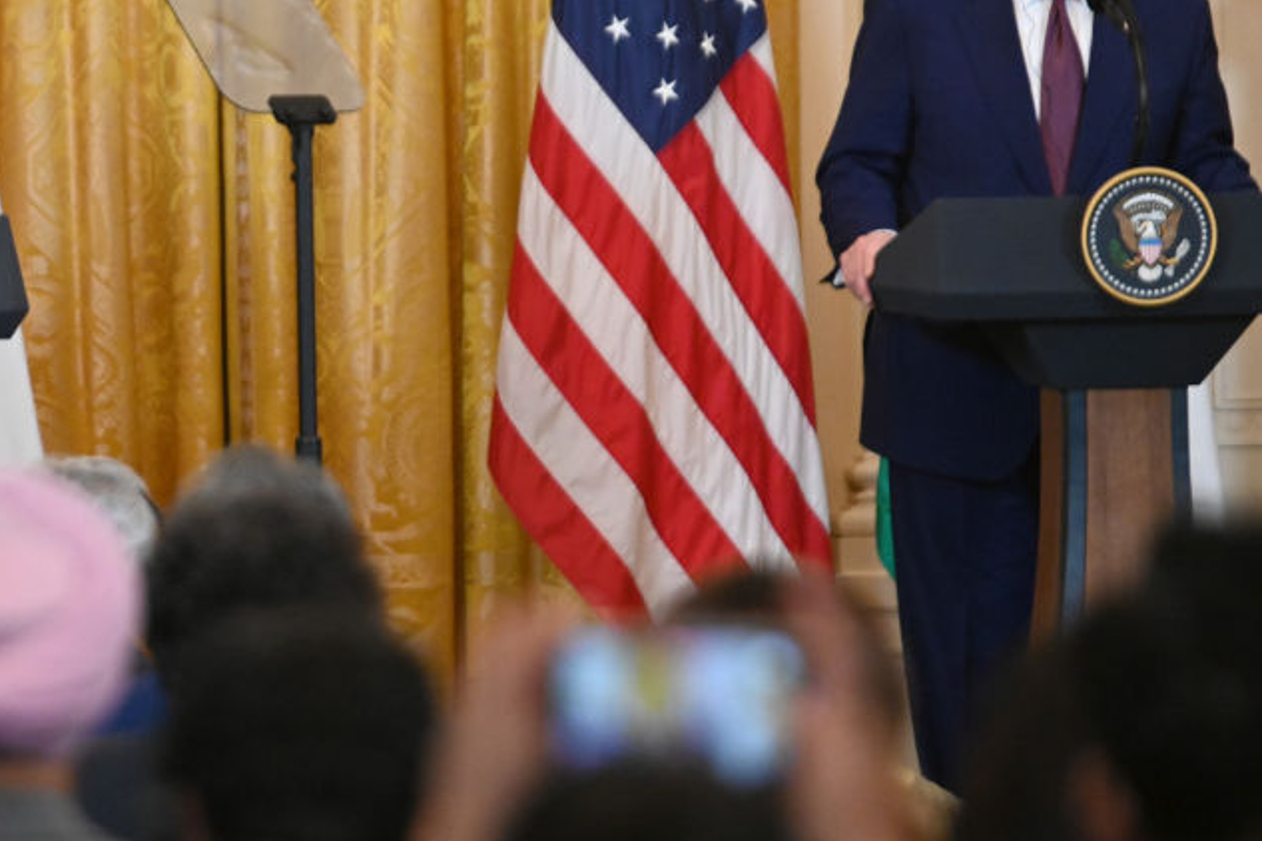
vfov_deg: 5.0
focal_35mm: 275
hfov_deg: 7.5
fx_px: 9640
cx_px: 357
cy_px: 248
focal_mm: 170
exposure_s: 1/250
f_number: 3.5
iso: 5000
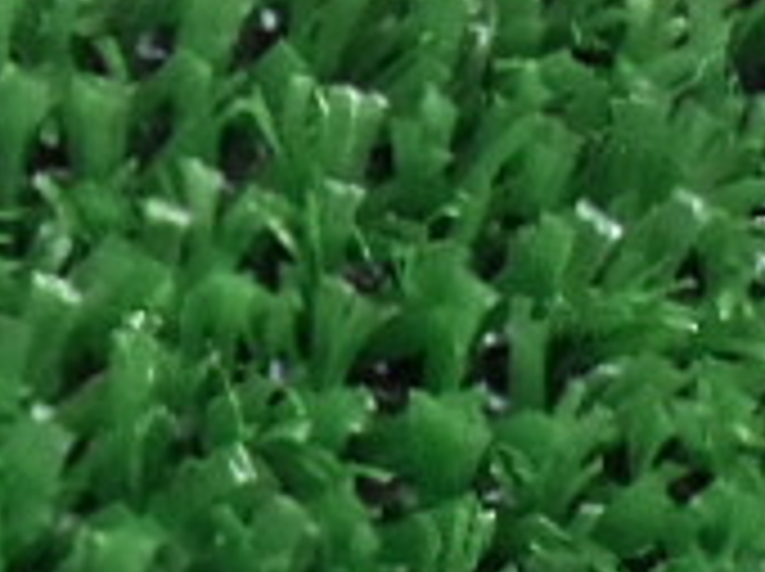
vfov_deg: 9.4
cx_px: -580
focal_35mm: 151
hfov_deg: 12.1
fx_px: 3332
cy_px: 982
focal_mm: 7.15
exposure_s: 1/50
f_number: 4
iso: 800
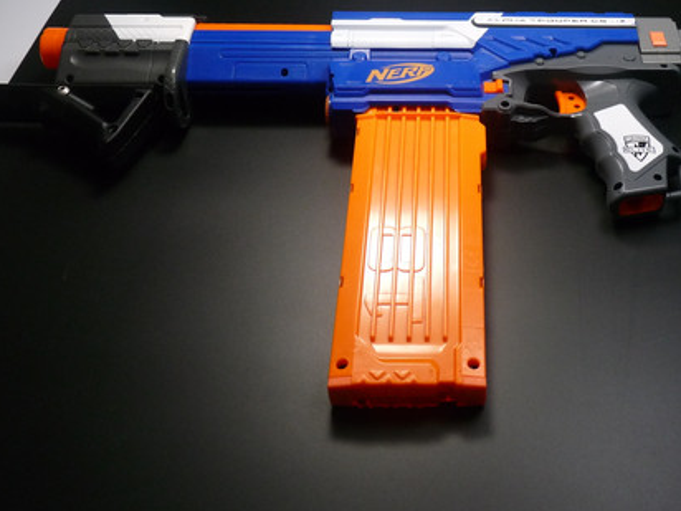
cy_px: 144
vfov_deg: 31.7
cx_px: 484
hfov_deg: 41.2
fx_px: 885
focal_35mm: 45
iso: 200
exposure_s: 1/60
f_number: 2.8
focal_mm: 5.2
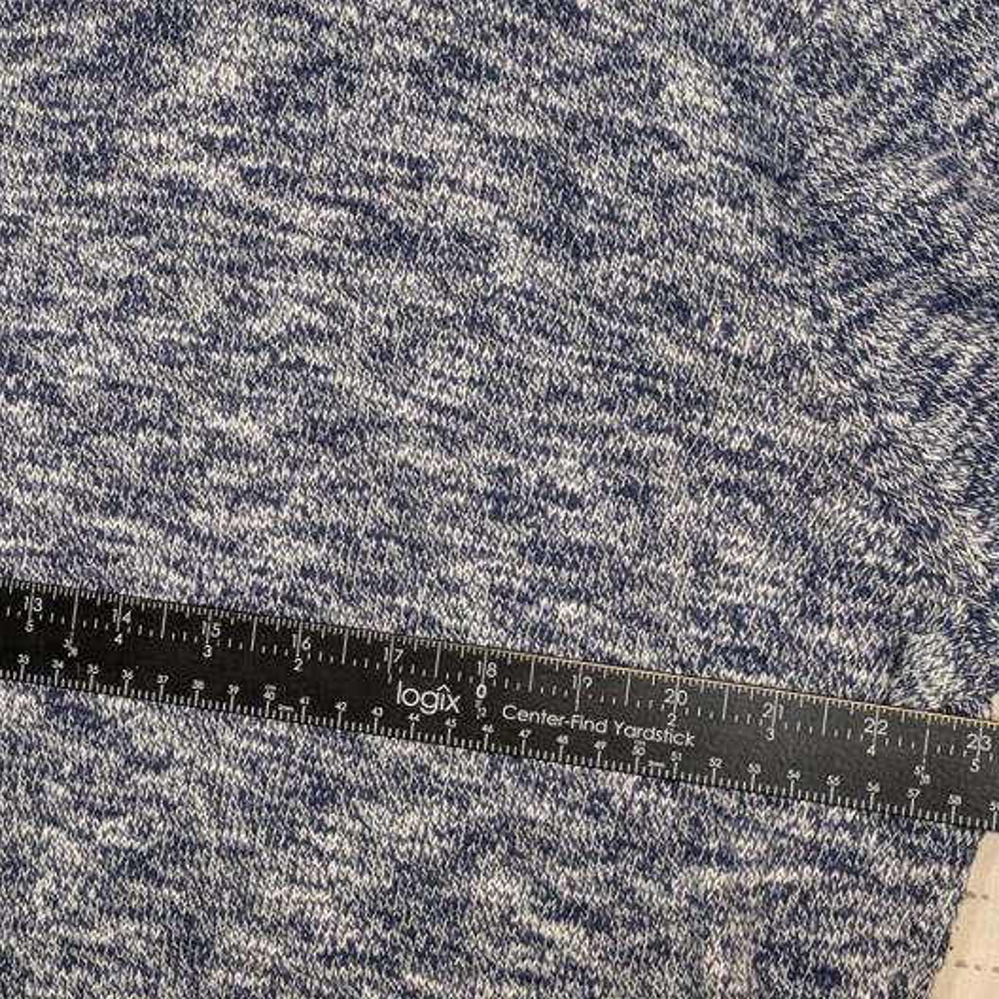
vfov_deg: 25.7
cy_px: 394
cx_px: -14
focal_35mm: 67
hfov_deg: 24.5
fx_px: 2188
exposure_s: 1/40
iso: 122
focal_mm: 5.43
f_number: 1.89
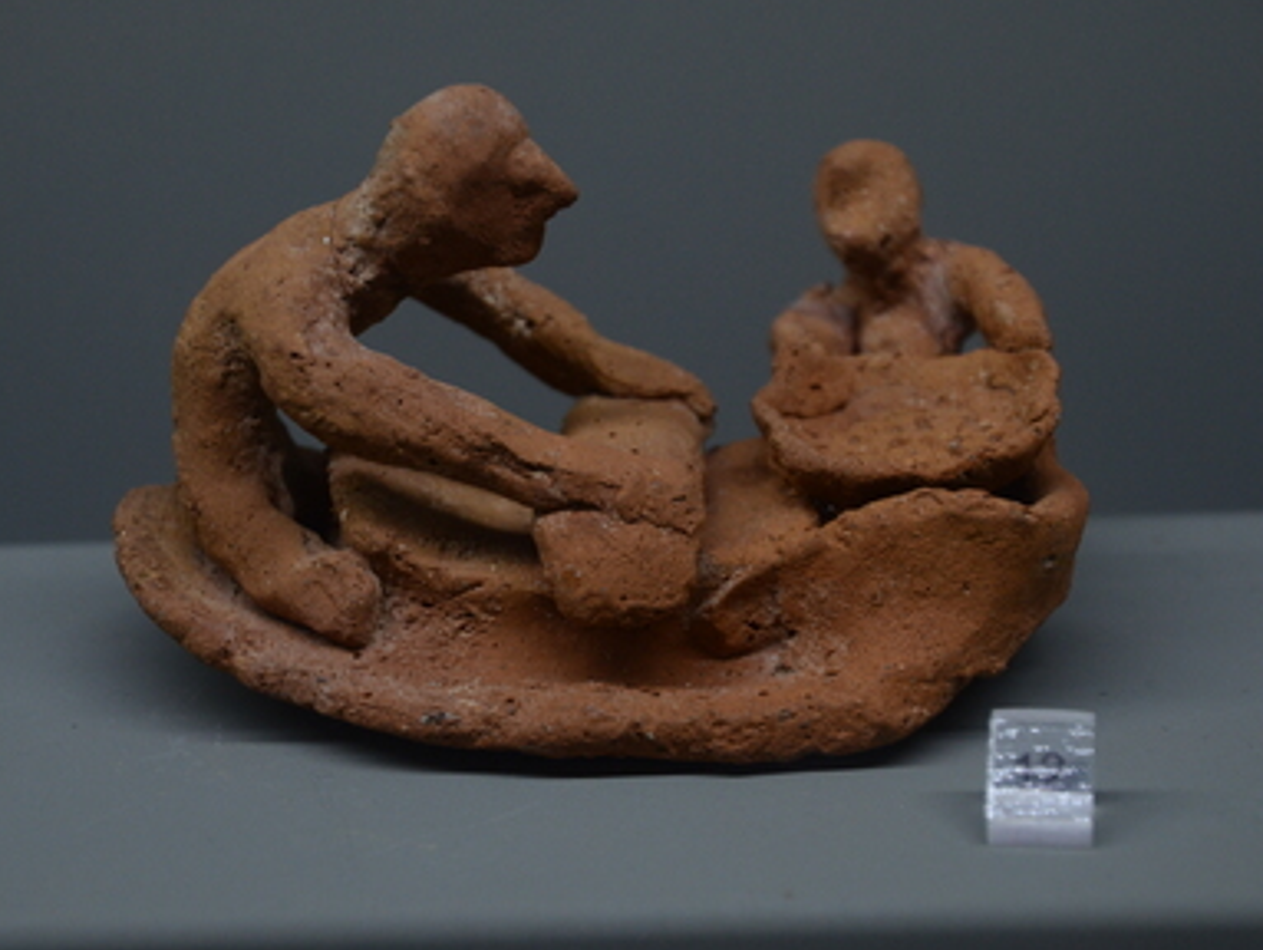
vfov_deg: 10.5
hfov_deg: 13.9
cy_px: 473
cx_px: 620
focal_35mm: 142
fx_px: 5186
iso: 1000
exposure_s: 1/60
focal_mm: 86
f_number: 5.6
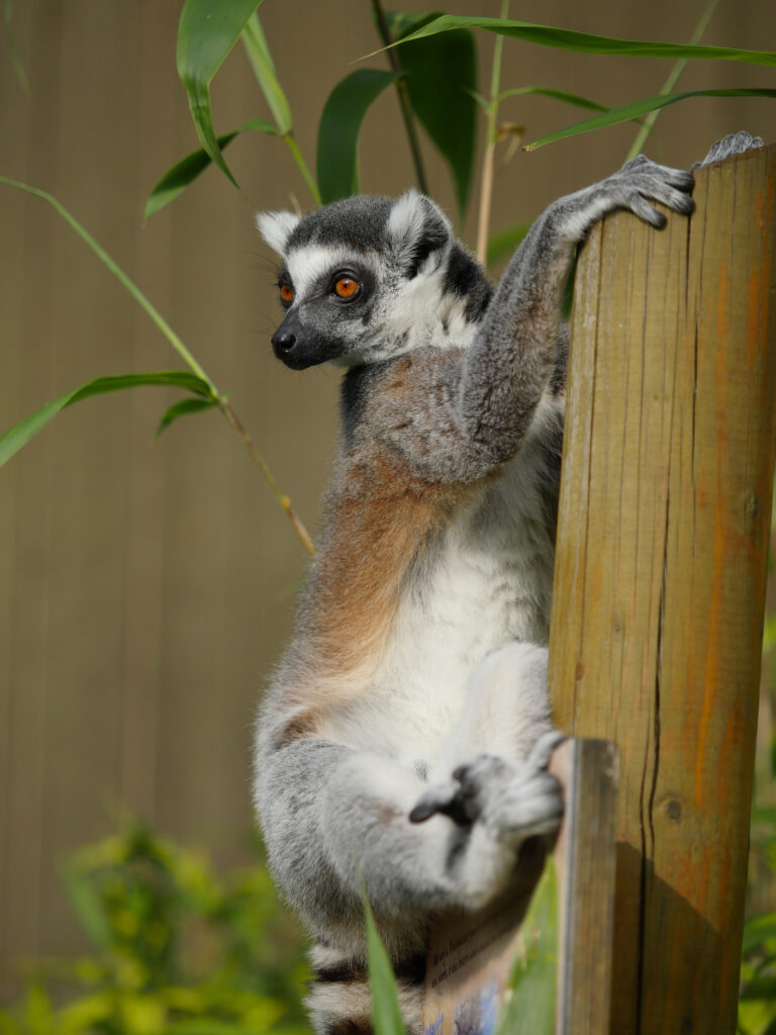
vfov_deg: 9.3
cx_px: 388
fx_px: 6337
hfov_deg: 7.0
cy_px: 518
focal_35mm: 212
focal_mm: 106
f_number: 2.8
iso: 200
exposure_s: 1/3200
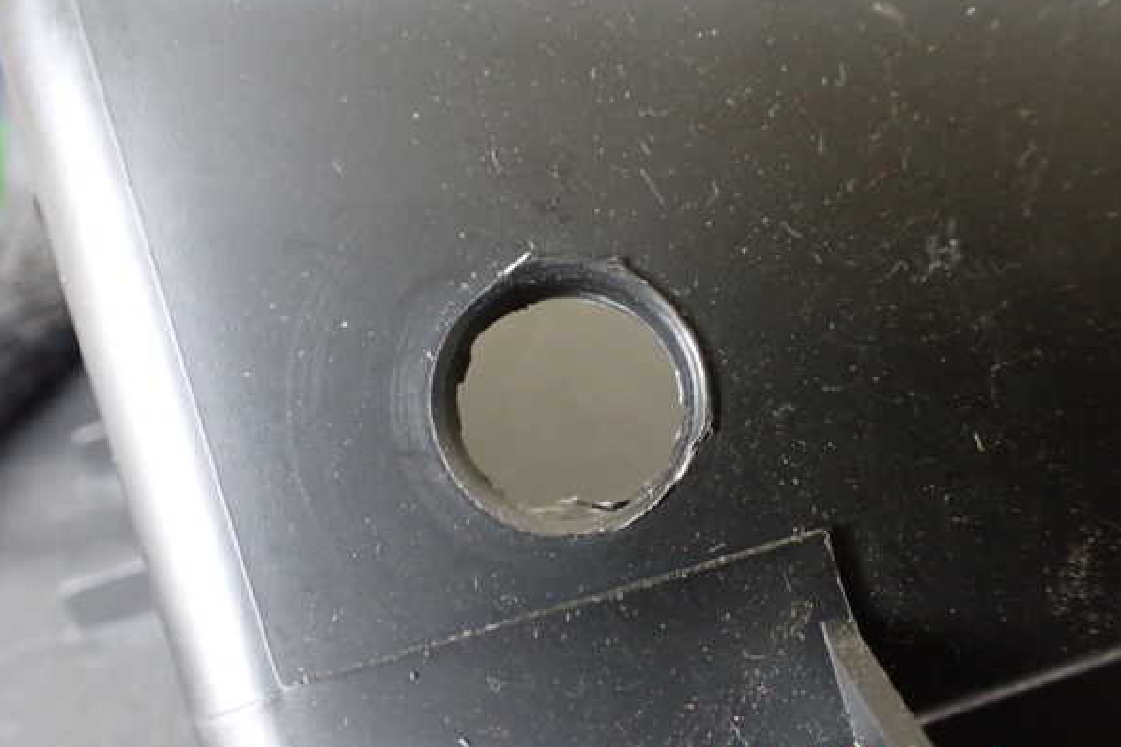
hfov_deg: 58.7
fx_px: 996
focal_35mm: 32
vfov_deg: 41.1
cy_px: 364
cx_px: 569
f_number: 2.3
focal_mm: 5.4
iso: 1000
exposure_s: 1/30
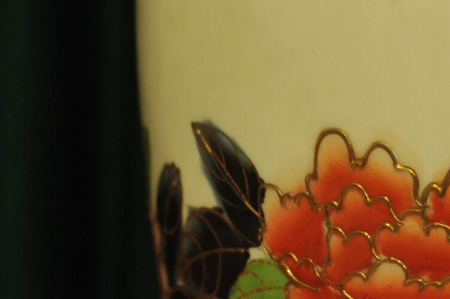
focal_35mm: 410
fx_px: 5120
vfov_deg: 3.3
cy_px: 237
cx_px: 384
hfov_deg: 5.0
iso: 1250
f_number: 8
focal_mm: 120
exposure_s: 1/60
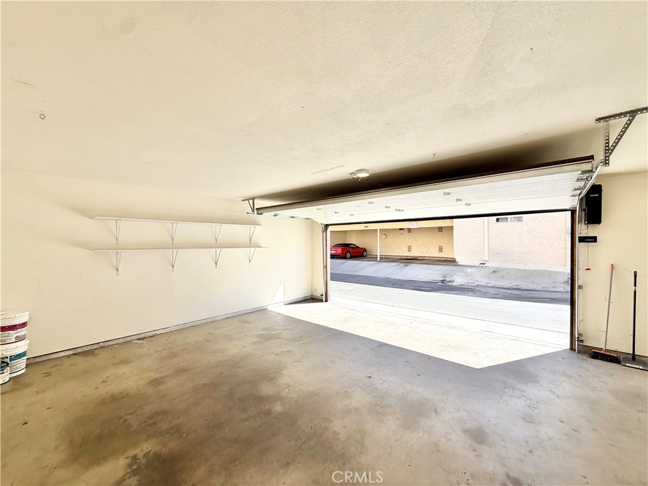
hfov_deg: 102.1
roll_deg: +0.4
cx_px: 324
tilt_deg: -0.3
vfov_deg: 85.7
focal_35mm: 14
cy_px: 243
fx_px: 262
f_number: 2.2
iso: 40
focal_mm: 2.22
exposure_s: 1/502
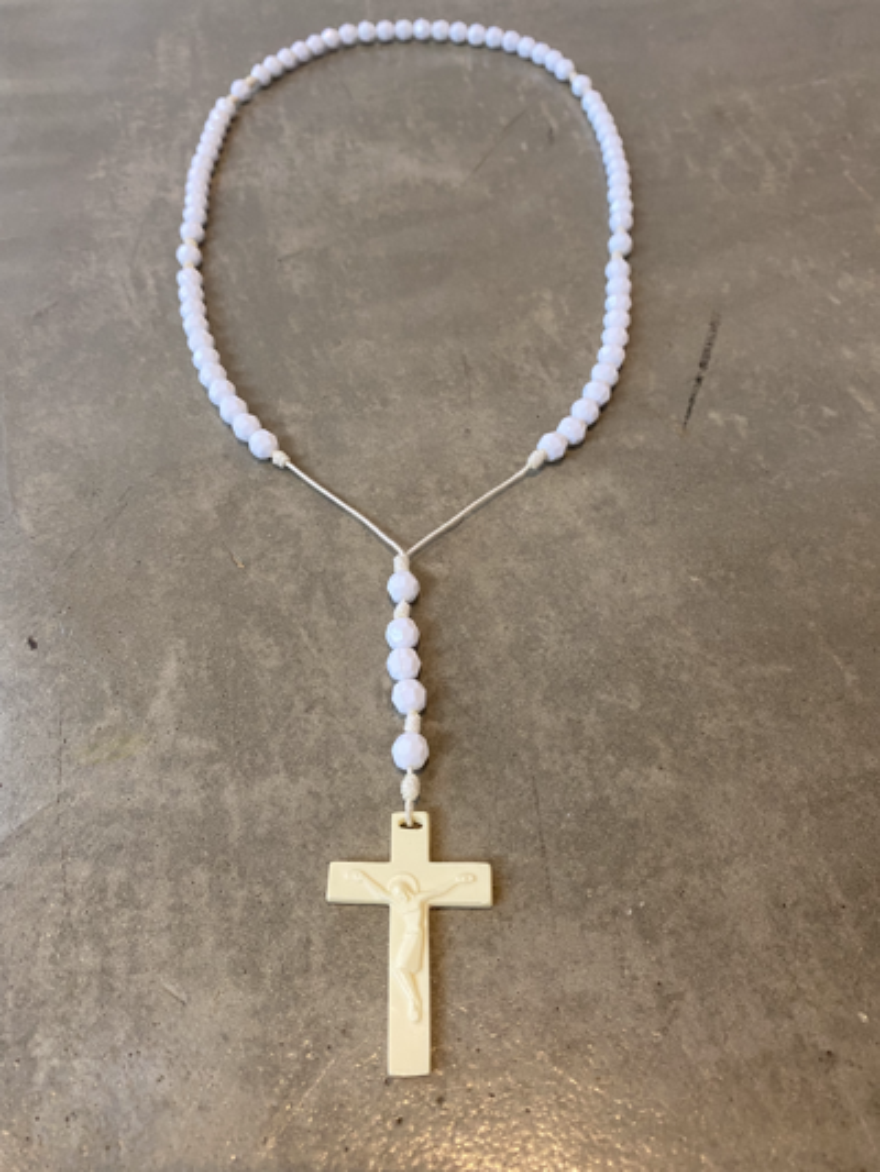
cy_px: 586
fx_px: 881
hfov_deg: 53.1
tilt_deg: -52.4
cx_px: 440
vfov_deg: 67.3
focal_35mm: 26
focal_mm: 4.25
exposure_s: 1/50
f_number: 1.8
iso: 200
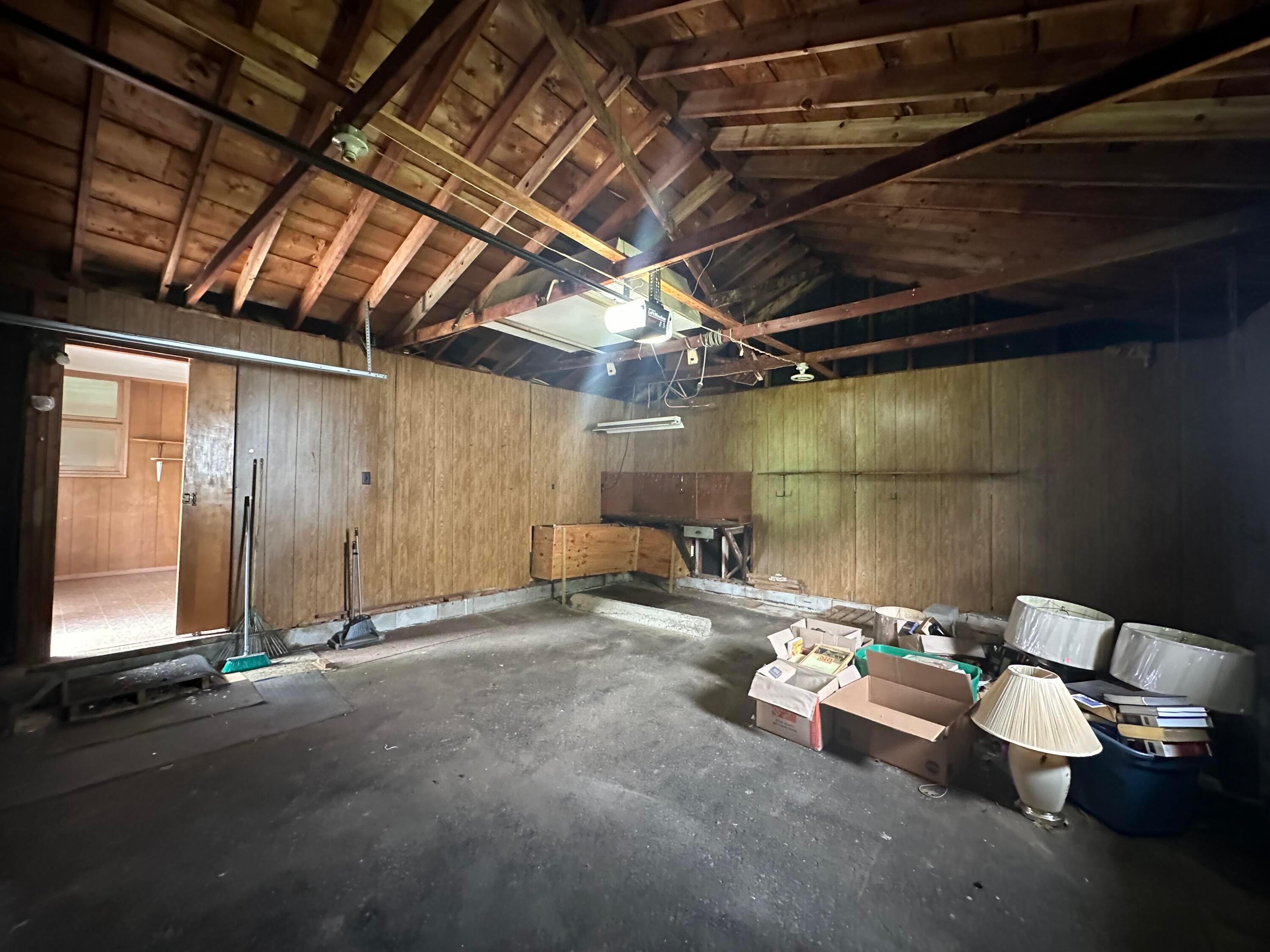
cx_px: 635
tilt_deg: +1.7
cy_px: 476
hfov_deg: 102.1
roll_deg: -0.4
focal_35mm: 14
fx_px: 514
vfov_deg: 85.7
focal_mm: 2.22
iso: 1000
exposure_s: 1/40
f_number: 2.2
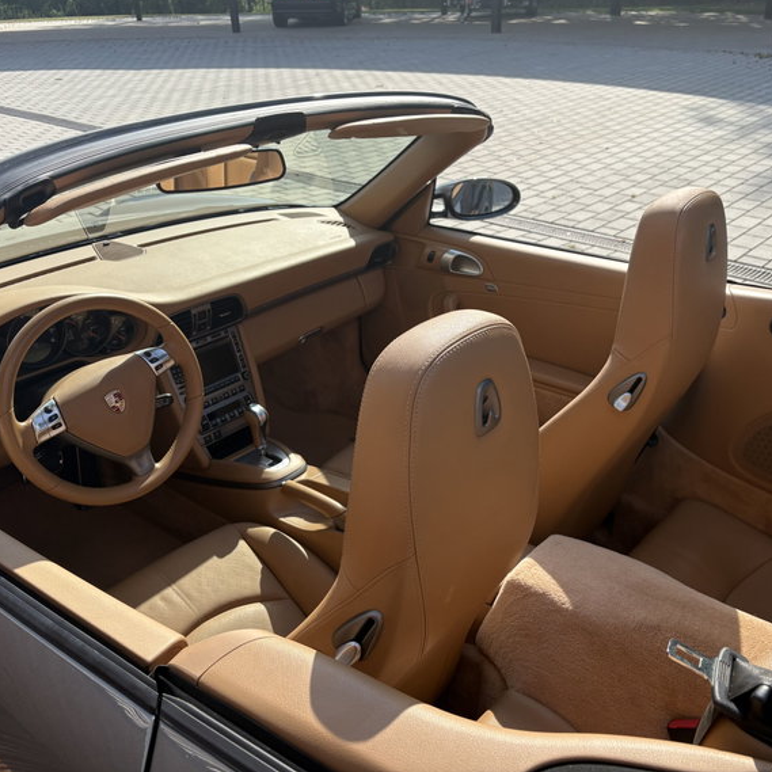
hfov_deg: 52.4
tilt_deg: -28.2
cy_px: 383
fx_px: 782
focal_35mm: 31
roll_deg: +2.2
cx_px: 429
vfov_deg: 52.5
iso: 50
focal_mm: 5.96
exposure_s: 1/2283
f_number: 1.6
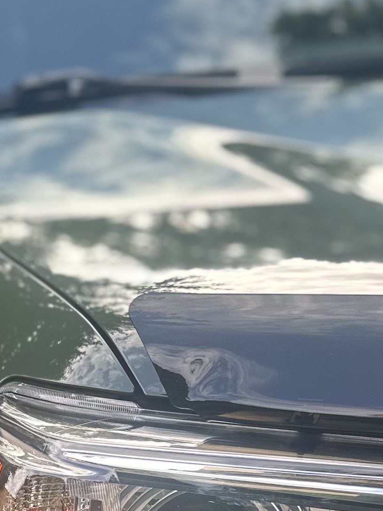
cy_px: 667
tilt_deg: -21.8
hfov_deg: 16.4
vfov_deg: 20.1
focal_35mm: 89
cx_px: 34
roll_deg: +2.7
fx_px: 1313
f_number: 1.78
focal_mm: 6.86
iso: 80
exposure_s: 1/259
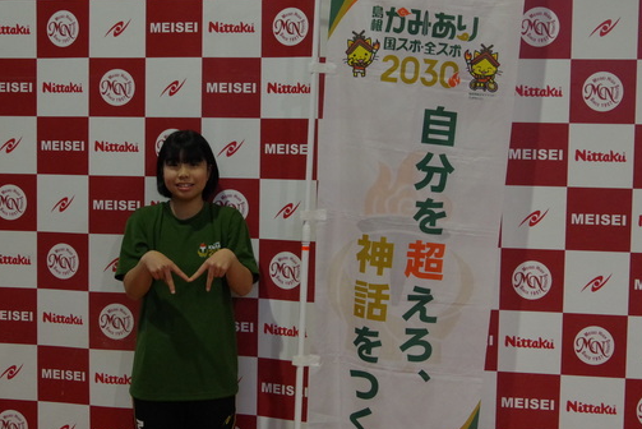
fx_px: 892
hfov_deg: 39.6
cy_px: 192
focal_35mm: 50
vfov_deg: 27.0
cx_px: 338
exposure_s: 1/200
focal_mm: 24
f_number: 5.6
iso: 3200
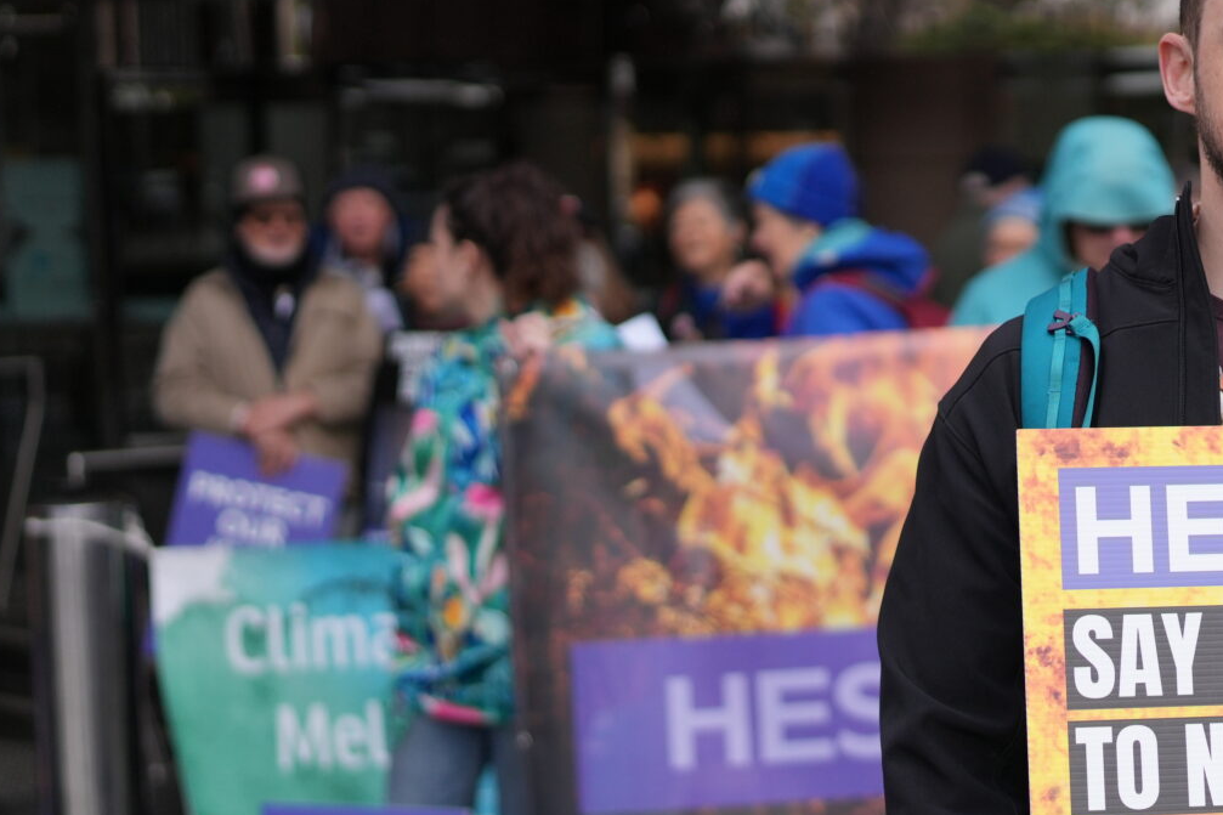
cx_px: 1324
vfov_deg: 15.3
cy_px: 460
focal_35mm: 89
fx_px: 3023
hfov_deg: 21.7
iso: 250
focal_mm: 35
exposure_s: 1/4000
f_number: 1.4
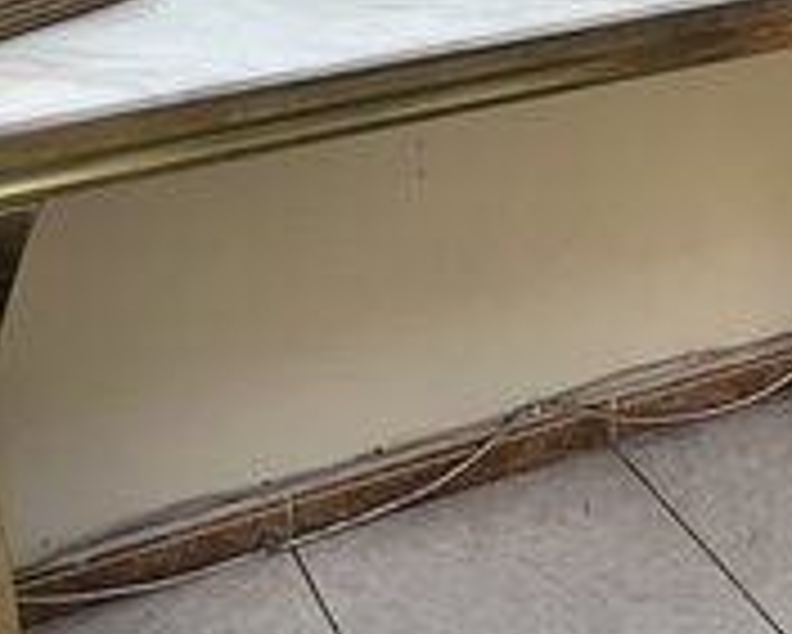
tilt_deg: -17.1
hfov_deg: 28.6
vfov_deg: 21.7
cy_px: -101
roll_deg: +0.0
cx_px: 479
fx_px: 1548
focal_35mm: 66
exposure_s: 1/60
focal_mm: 5.7
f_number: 1.5
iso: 500
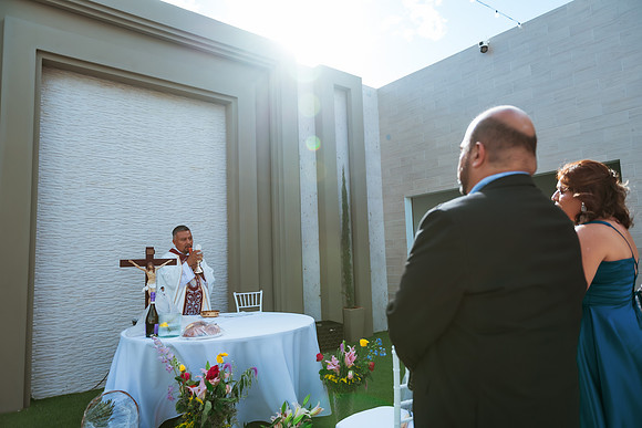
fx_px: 428
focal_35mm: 24
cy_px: 214
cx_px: 321
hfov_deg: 73.7
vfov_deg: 53.2
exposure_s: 1/800
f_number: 2.8
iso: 100
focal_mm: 24
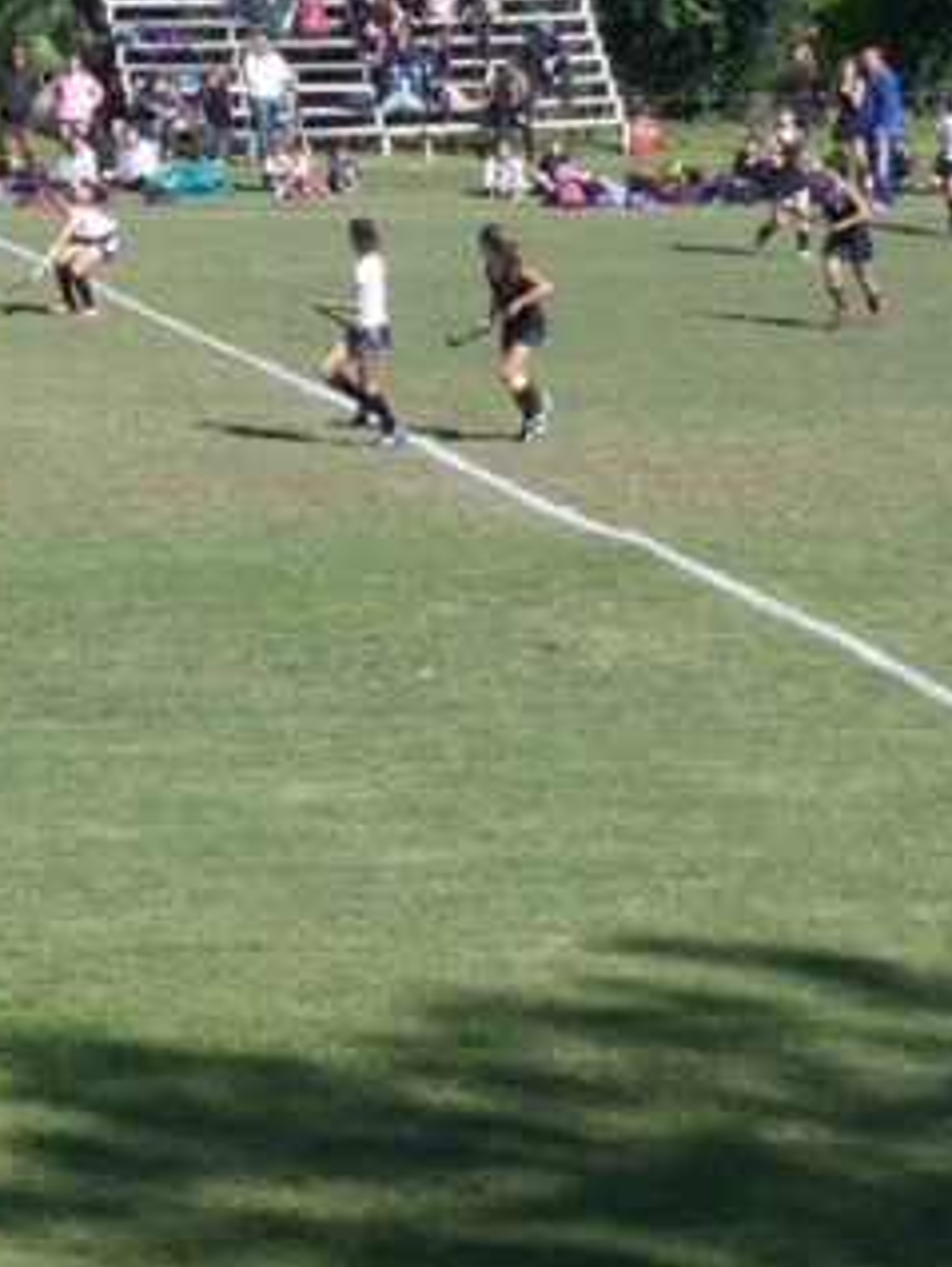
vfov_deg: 11.6
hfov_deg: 8.7
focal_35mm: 169
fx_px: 6189
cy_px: 283
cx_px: -116
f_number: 3.3
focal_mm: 12.6
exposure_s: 1/500
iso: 80
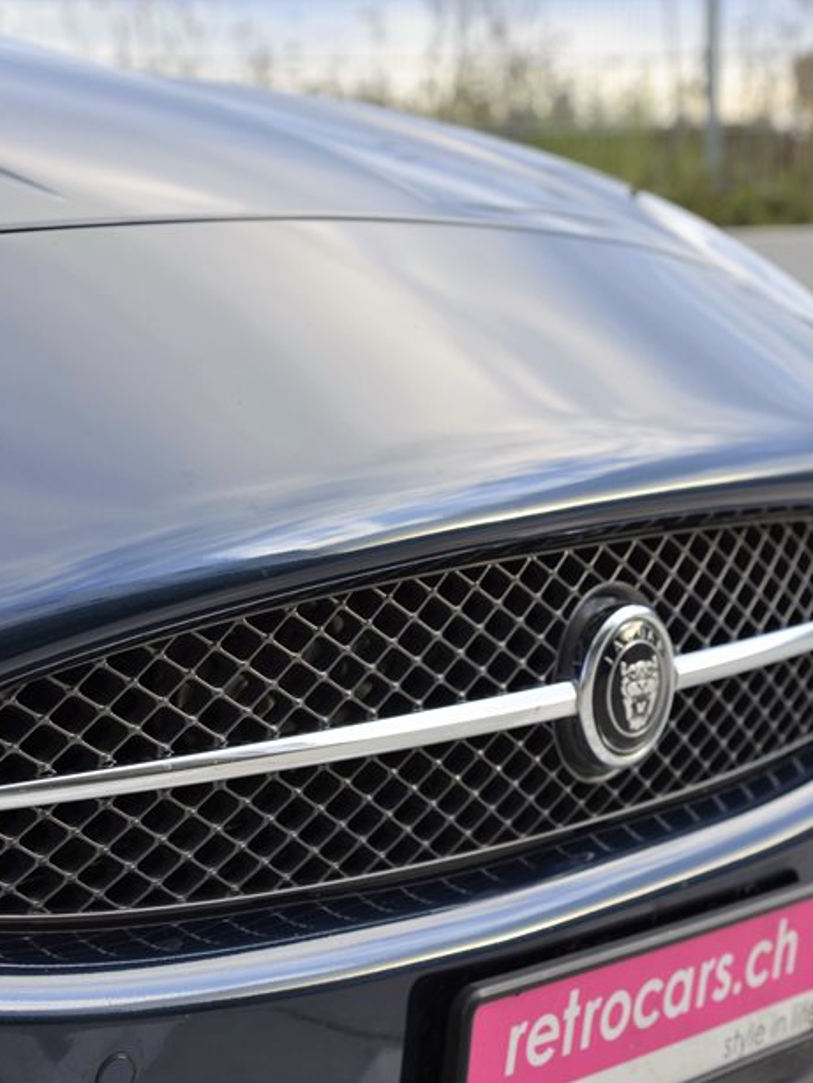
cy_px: 520
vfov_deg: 22.5
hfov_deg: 17.0
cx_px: 413
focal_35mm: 87
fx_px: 2723
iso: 220
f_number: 5.6
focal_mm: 58
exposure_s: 1/125
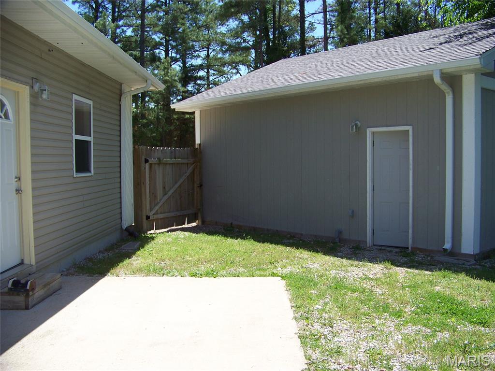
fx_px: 515
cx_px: 248
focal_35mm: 36
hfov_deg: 51.4
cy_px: 186
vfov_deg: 39.7
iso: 64
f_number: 2.8
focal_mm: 5.85
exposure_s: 1/500
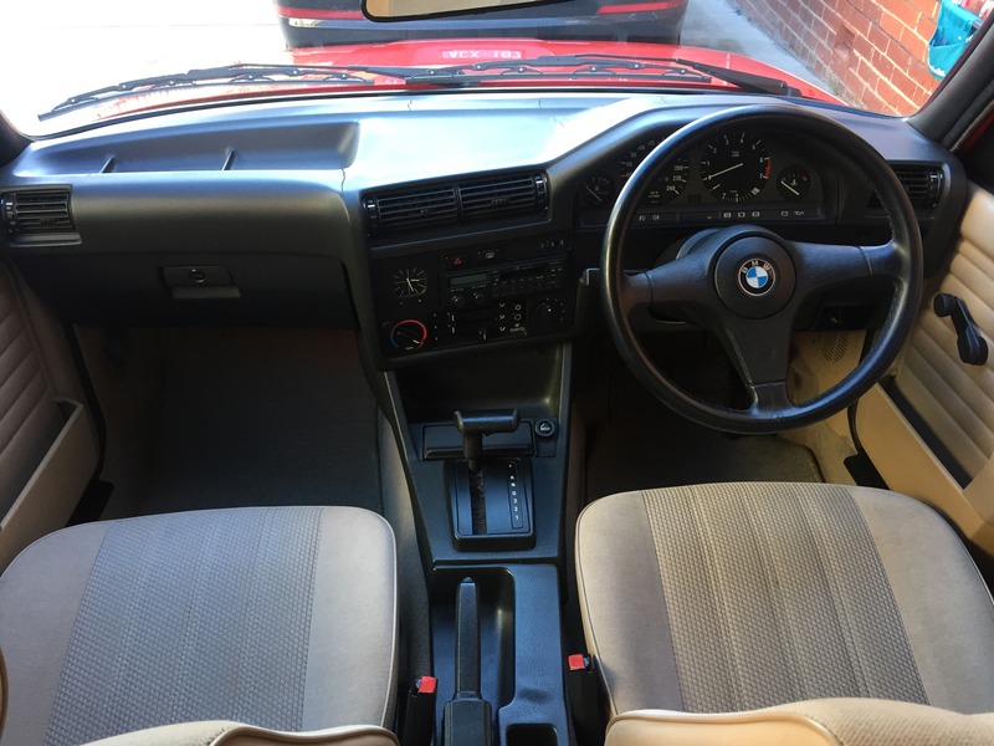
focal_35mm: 29
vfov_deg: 48.2
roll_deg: +0.0
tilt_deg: -38.5
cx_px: 497
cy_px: 373
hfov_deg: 61.7
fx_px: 833
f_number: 2.2
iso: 50
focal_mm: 4.15
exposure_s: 1/33
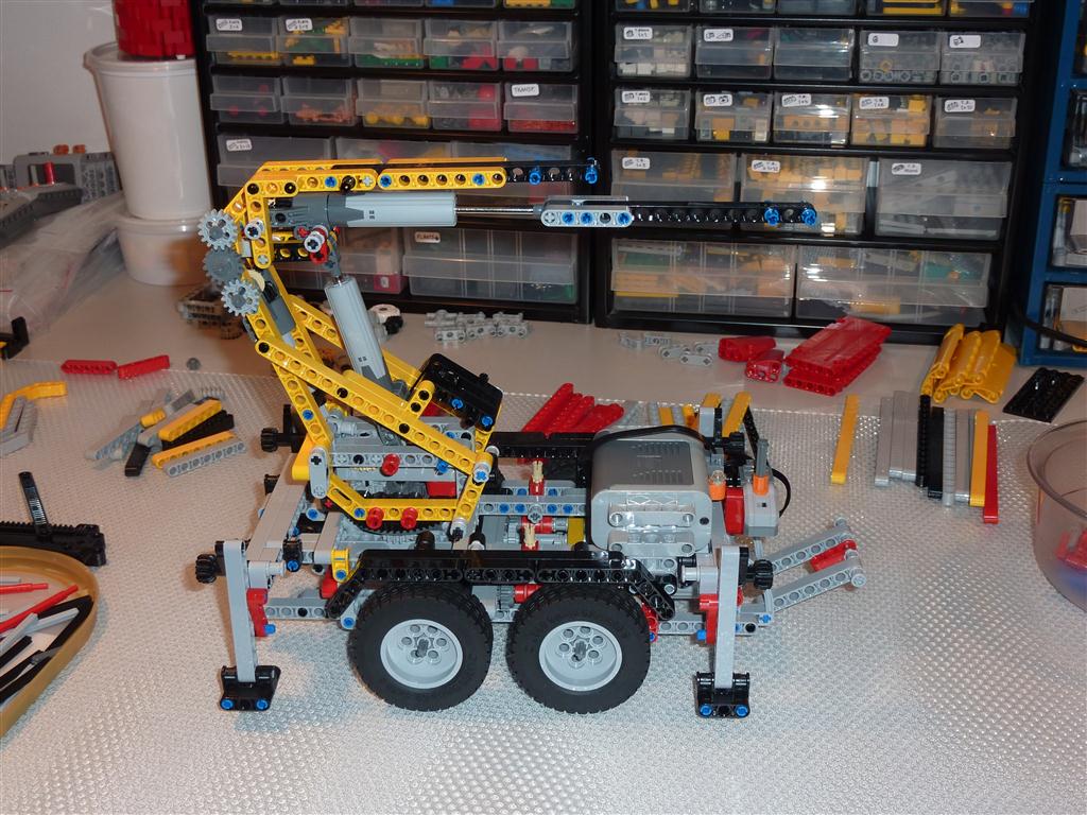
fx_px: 1319
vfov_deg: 34.3
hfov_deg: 44.8
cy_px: 408
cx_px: 544
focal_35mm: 42
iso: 100
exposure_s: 1/30
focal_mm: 6.9
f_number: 3.7
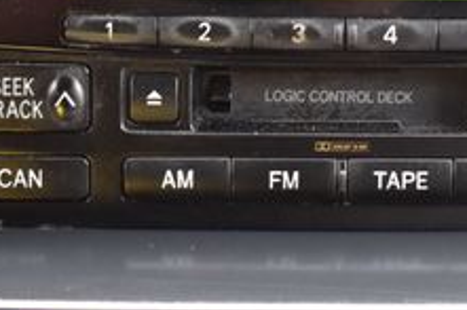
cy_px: 44
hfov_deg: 14.7
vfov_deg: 9.8
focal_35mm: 139
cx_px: 323
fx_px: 1802
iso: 1000
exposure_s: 1/15
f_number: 6.3
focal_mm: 32
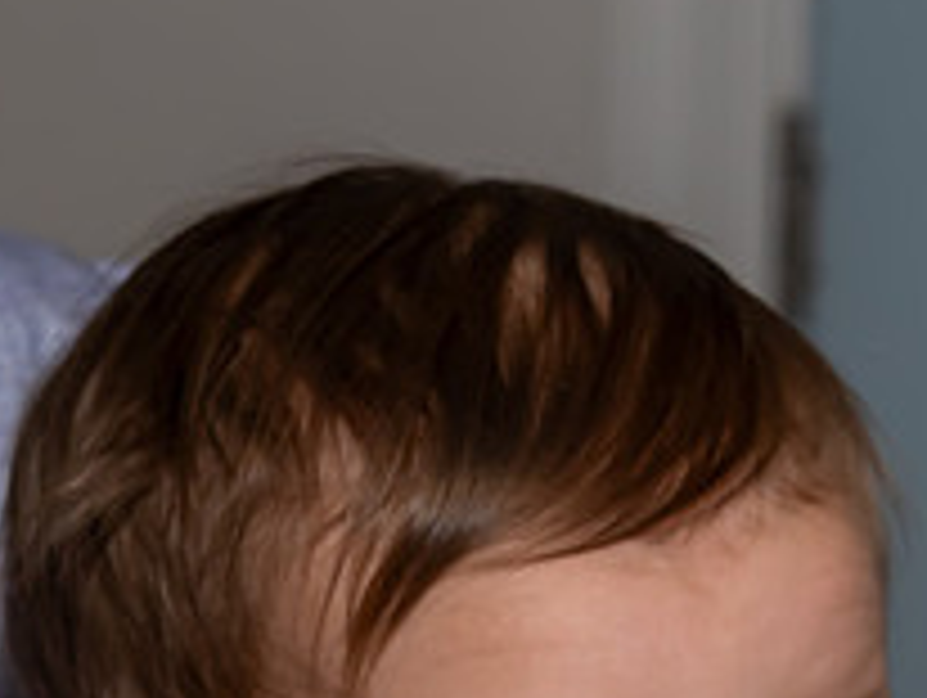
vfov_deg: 6.1
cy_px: 853
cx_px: 856
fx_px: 6488
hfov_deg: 8.1
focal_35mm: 242
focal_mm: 58
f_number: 8
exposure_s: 1/250
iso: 640
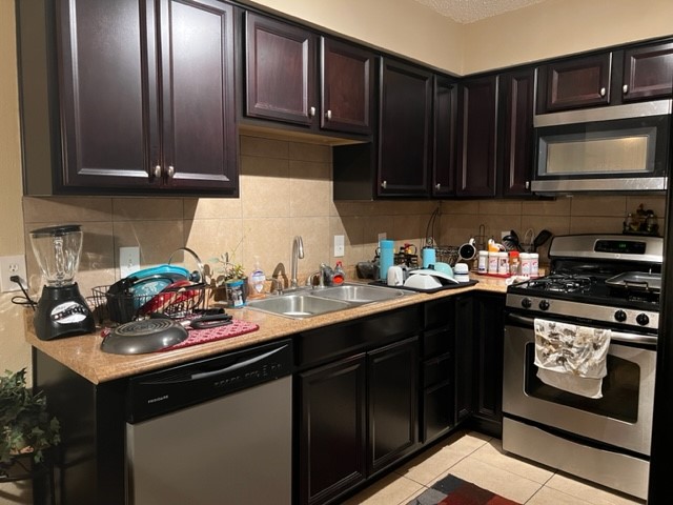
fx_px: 505
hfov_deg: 67.3
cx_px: 336
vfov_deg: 53.1
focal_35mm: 26
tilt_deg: -5.0
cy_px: 252
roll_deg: -0.1
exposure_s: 1/40
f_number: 1.5
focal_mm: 5.7
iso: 500
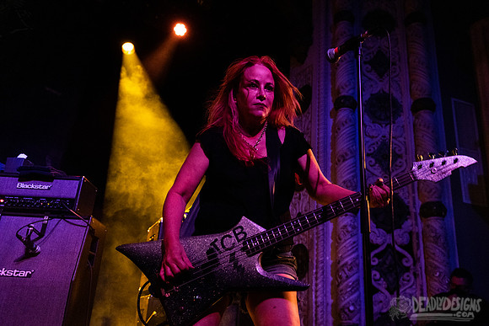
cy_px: 155
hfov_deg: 58.3
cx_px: 271
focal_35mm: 32
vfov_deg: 40.9
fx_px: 437
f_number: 3.2
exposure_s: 1/125
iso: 3200
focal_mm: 29
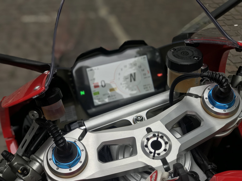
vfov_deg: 25.7
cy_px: 90
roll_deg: -4.1
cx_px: 121
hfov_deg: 33.8
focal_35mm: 57
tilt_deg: -35.0
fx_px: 398
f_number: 2.8
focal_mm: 6.6
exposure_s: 1/221
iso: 20
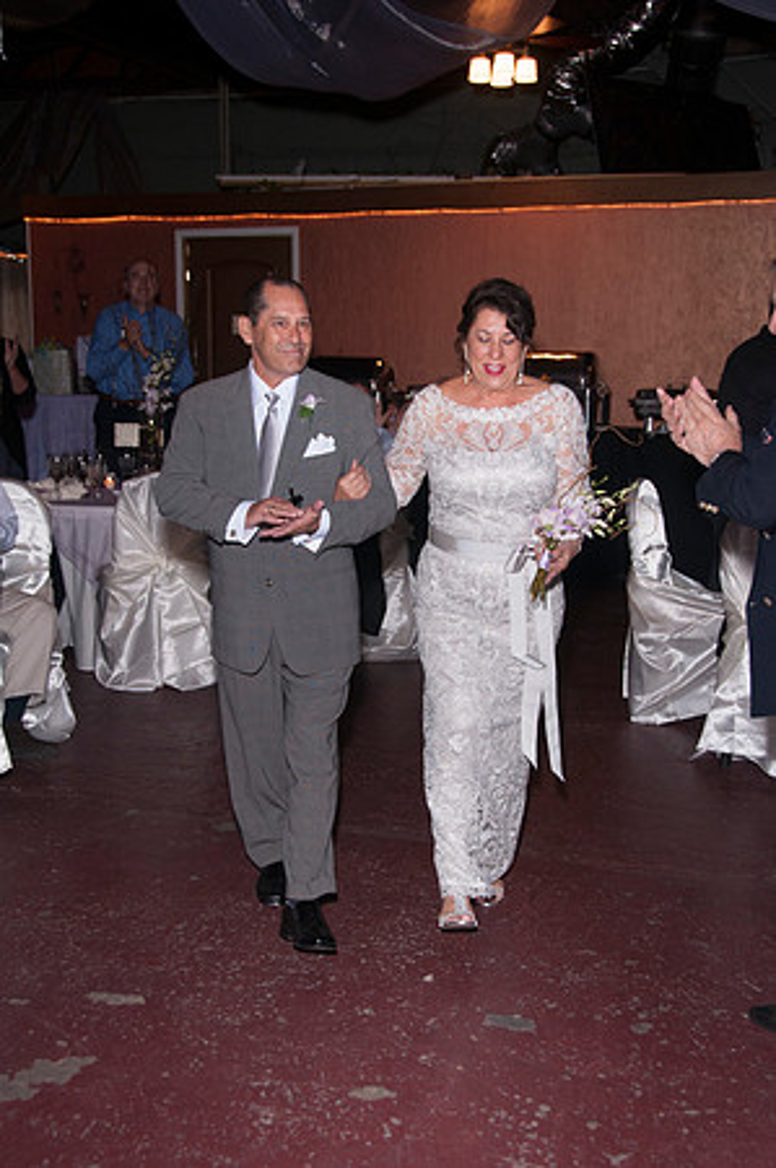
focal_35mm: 44
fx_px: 1410
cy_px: 584
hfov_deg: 30.8
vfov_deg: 45.0
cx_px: 388
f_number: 5.6
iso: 400
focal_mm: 29
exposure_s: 1/60
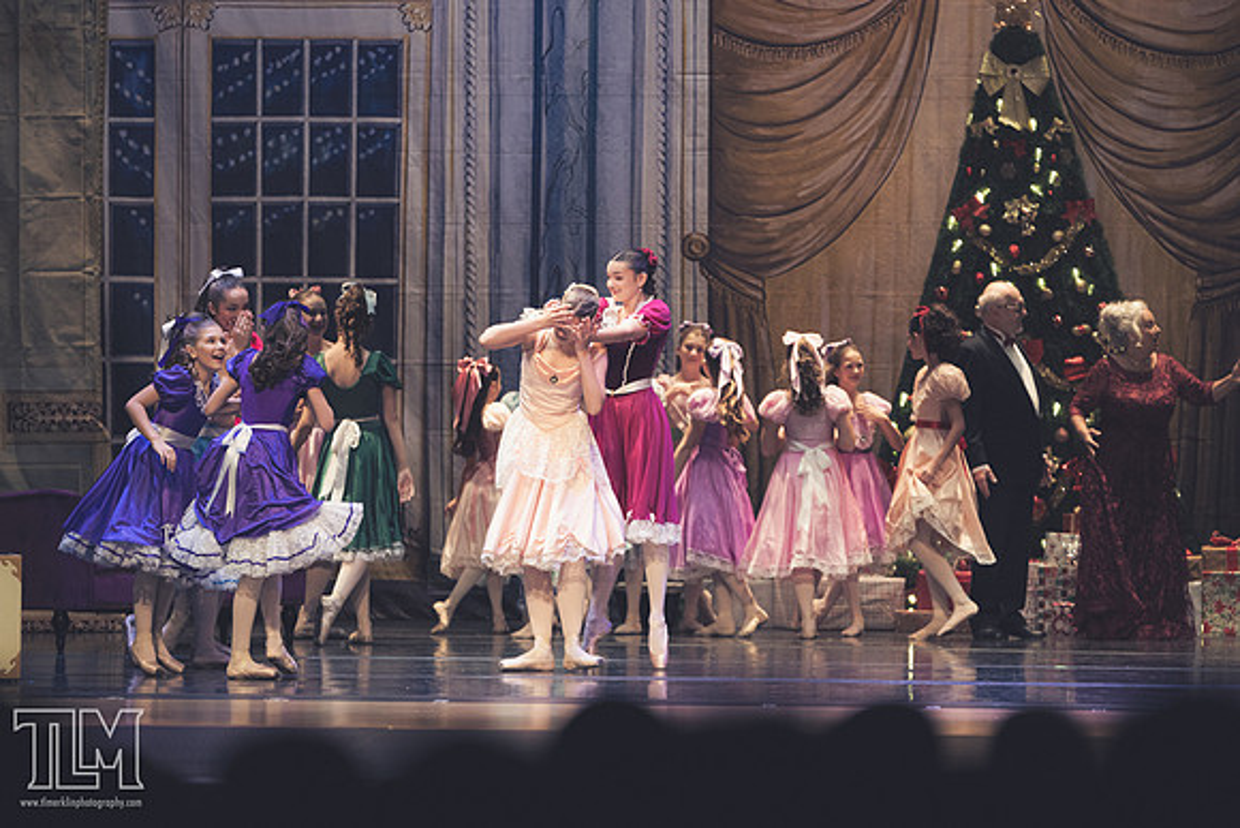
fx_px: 6890
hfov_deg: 10.3
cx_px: 620
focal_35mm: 200
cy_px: 414
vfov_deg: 6.9
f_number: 2.8
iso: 1250
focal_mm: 200
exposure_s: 1/320
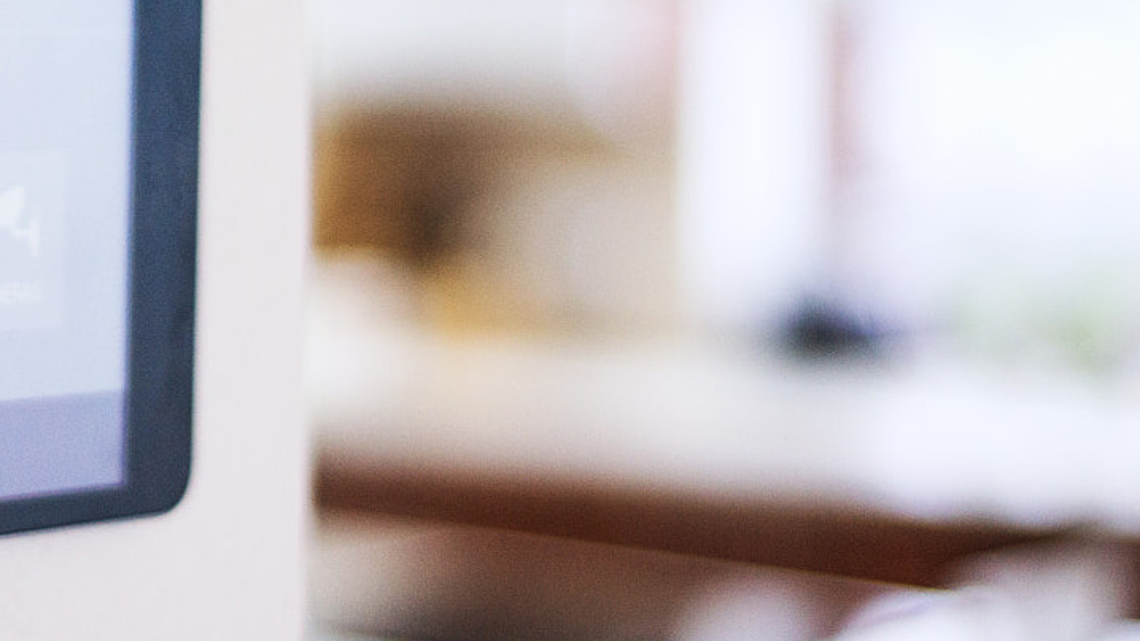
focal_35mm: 117
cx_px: 11
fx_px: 3536
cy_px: 48
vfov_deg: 10.3
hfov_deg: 17.9
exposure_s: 1/160
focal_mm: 50
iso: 640
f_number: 2
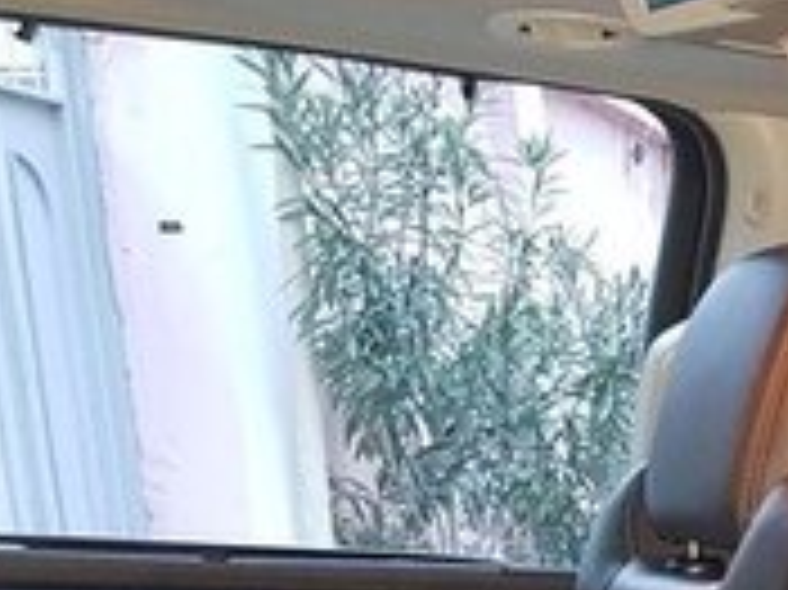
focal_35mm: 98
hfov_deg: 18.1
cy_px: 1070
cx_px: 1135
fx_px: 2229
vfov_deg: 13.5
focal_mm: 4.2
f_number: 1.7
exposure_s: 1/10
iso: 250
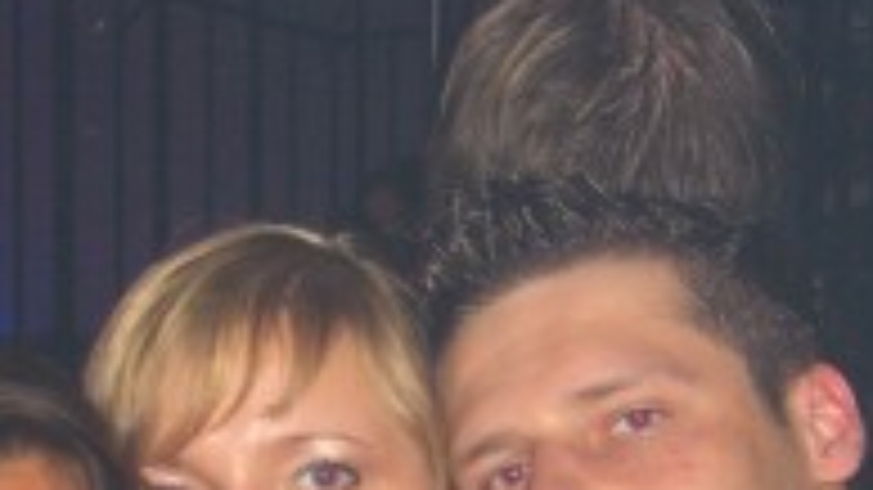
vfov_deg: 9.1
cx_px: 338
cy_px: 823
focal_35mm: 128
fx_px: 2962
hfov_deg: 16.7
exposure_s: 1/60
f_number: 2.8
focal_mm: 7.9
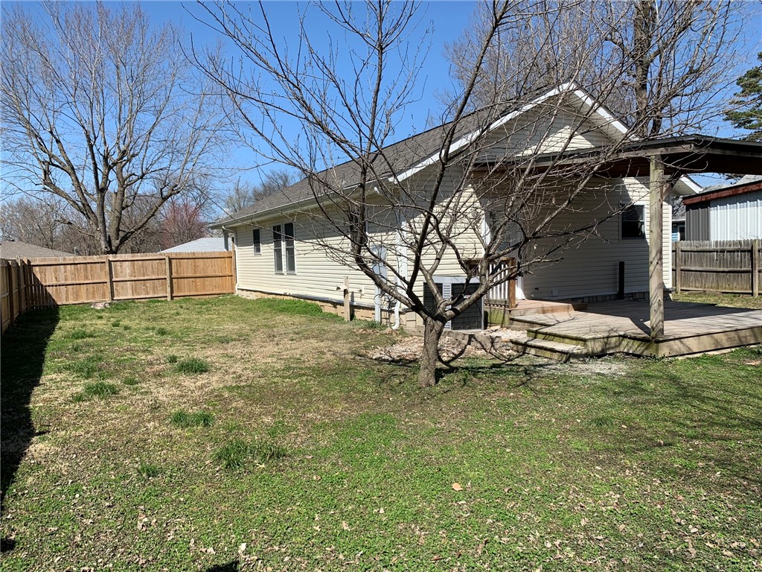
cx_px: 381
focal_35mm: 26
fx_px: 572
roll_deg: +1.8
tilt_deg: -2.2
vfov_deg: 53.1
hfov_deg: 67.3
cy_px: 286
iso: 25
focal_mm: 4.25
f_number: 1.8
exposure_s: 1/2114
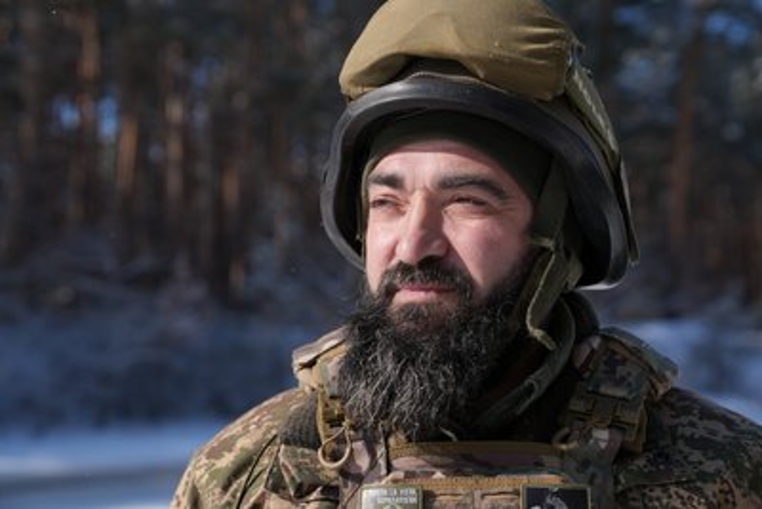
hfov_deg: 35.6
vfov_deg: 24.2
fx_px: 1186
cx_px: 381
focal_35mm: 56
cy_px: 254
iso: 100
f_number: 4
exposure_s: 1/1250
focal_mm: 56
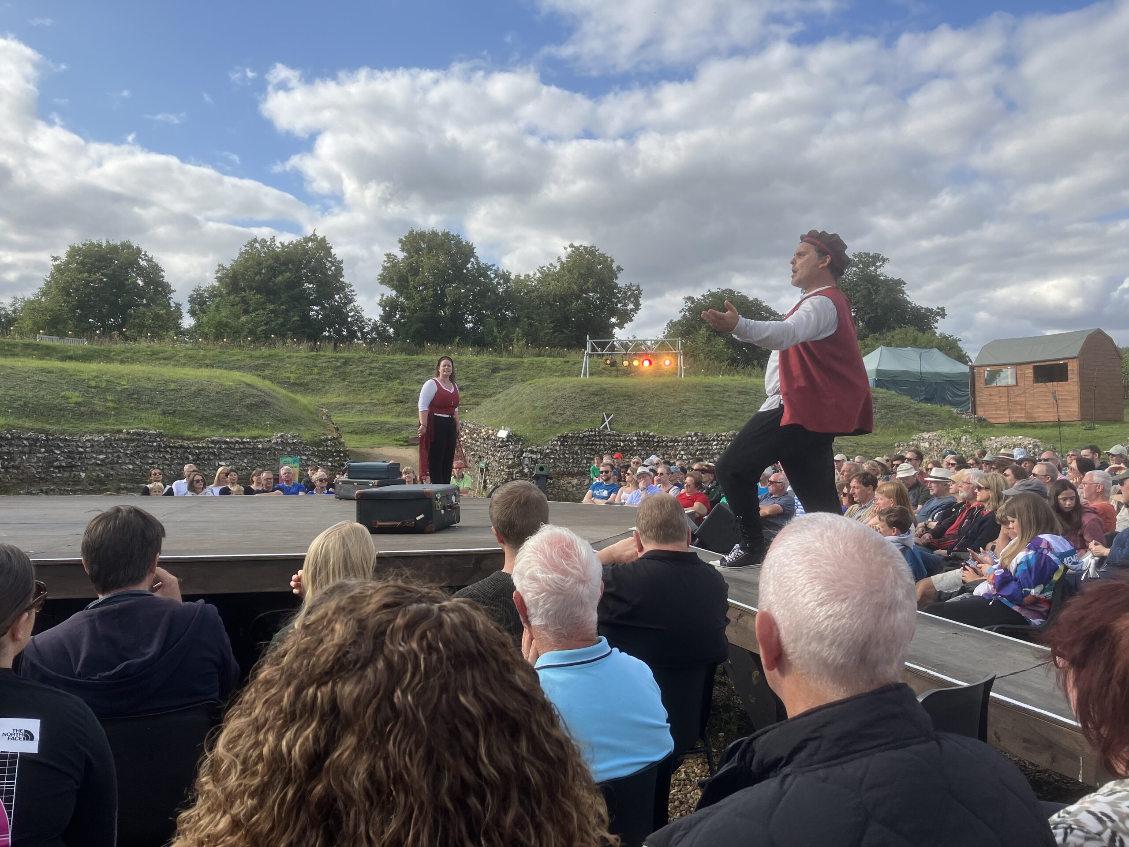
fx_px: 913
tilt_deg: +3.1
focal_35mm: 28
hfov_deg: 63.4
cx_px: 564
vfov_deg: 49.7
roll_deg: +2.5
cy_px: 424
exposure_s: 1/1473
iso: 32
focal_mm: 3.99
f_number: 1.8
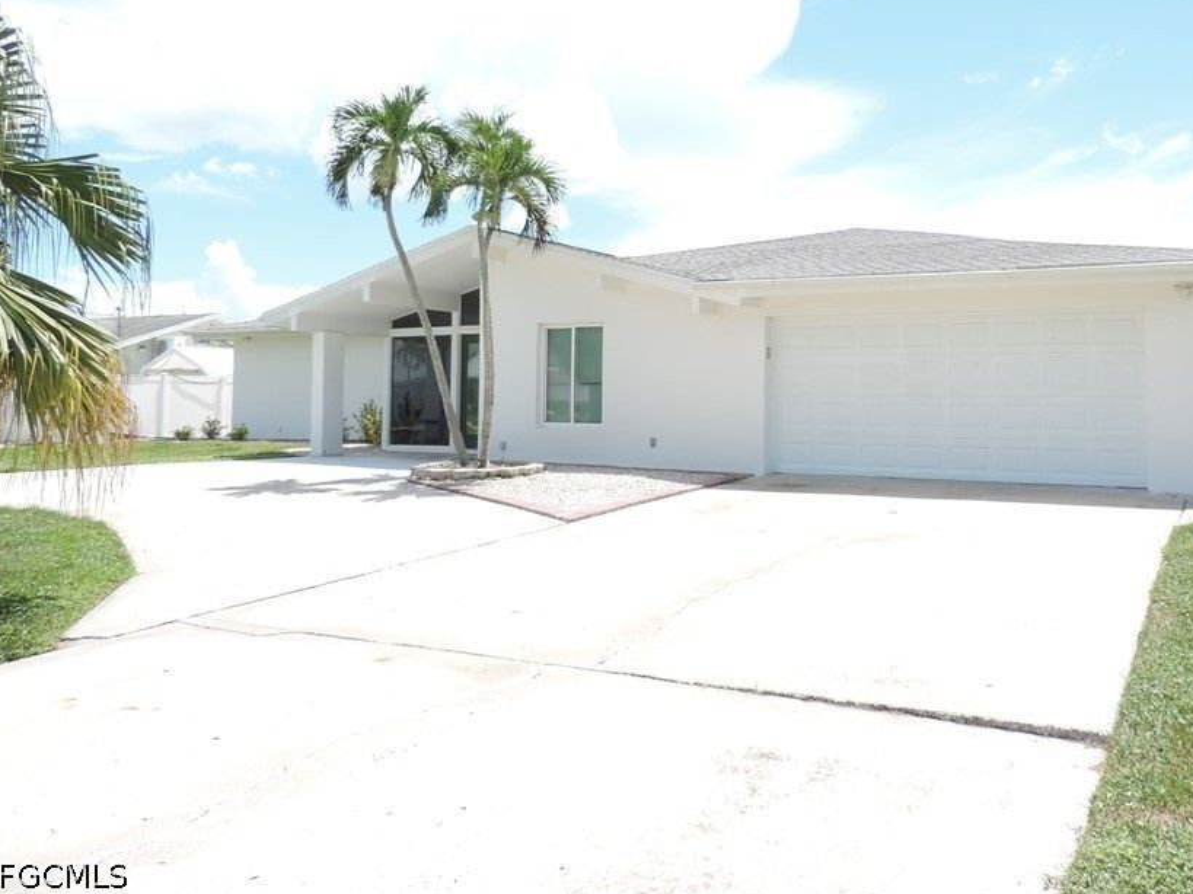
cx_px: 734
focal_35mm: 30
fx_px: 1034
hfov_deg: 59.3
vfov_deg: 46.4
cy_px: 339
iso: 80
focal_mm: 4.3
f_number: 3
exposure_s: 1/640
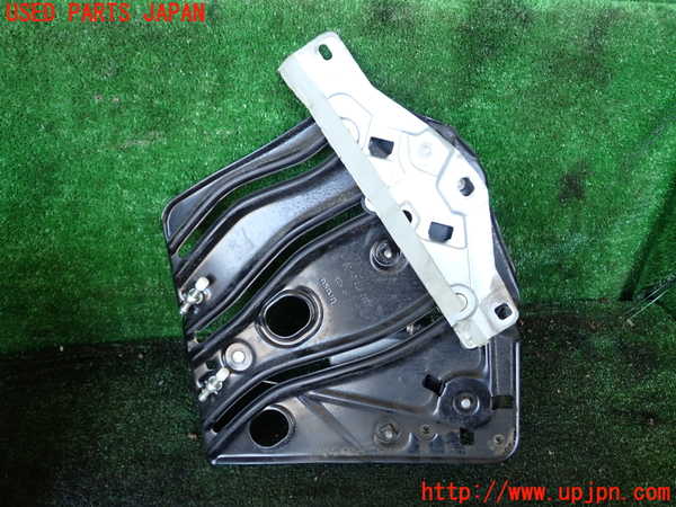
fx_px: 586
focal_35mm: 30
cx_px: 338
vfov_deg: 46.8
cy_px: 254
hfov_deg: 60.0
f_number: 2.3
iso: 200
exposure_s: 1/50
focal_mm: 5.4
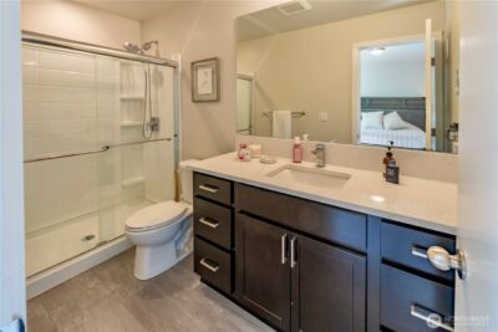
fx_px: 194
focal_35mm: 14
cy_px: 166
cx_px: 249
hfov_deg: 104.2
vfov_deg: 81.3
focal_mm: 14
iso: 320
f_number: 8
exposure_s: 1/40
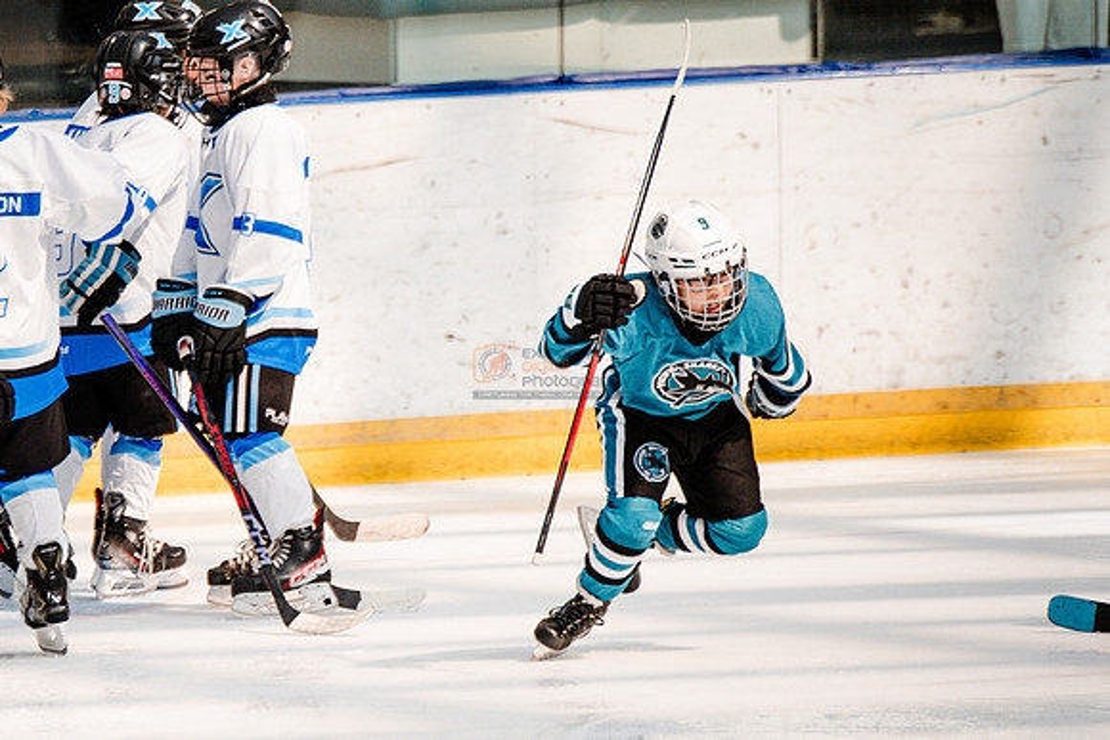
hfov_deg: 3.7
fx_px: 16951
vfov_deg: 2.5
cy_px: 442
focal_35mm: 550
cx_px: 93
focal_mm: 300
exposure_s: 1/3200
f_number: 3.2
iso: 1250
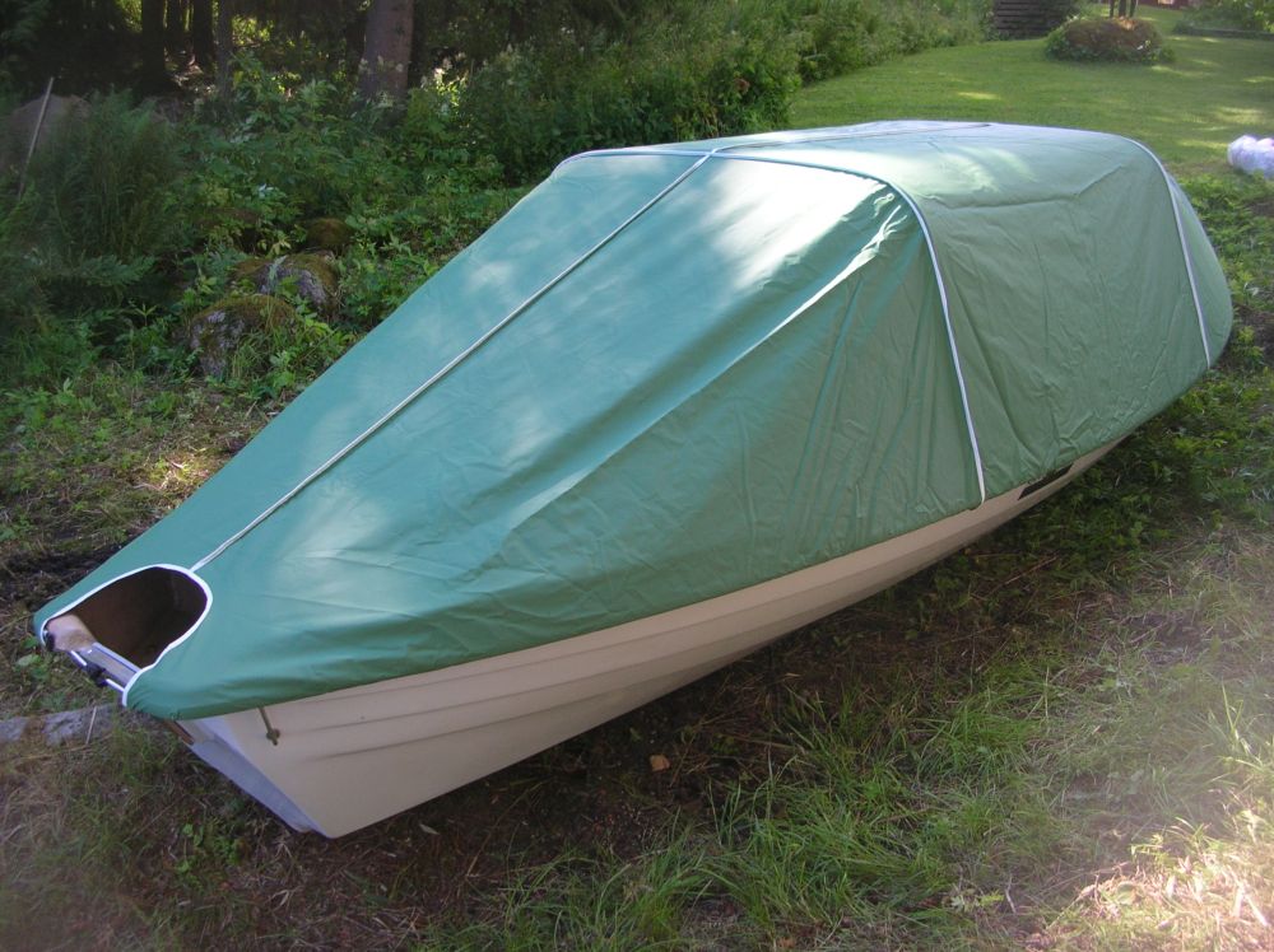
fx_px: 1287
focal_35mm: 35
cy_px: 476
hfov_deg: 52.7
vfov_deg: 40.6
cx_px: 637
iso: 50
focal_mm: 5.8
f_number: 2.8
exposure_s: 1/110
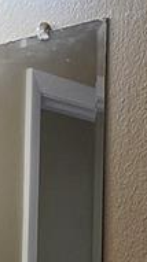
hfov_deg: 13.2
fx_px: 619
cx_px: -27
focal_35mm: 89
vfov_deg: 22.5
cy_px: 295
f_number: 2.2
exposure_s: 1/60
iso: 40
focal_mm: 1.7
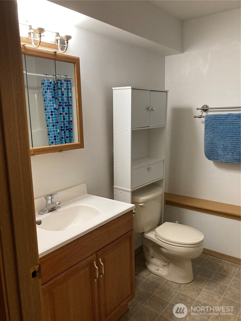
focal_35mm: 28
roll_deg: +2.0
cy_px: 160
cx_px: 120
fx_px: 260
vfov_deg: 63.4
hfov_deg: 49.7
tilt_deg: -9.2
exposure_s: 1/60
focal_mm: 3.99
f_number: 1.8
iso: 160
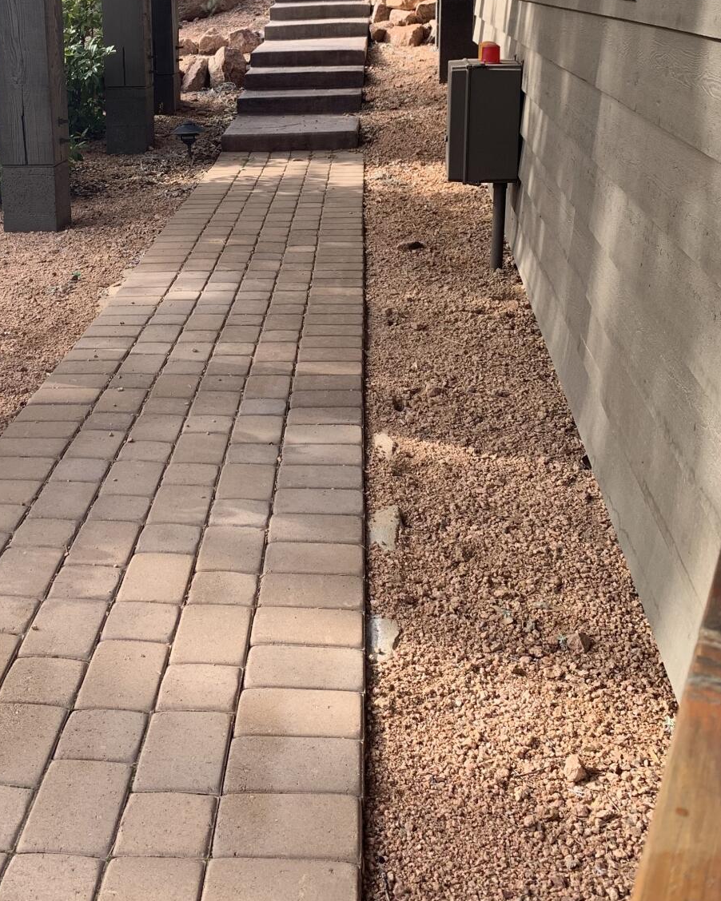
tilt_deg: -10.2
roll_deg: +2.5
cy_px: 224
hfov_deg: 32.7
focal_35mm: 45
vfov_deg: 40.0
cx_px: 169
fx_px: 1201
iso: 25
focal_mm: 4.25
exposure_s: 1/415
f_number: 1.8
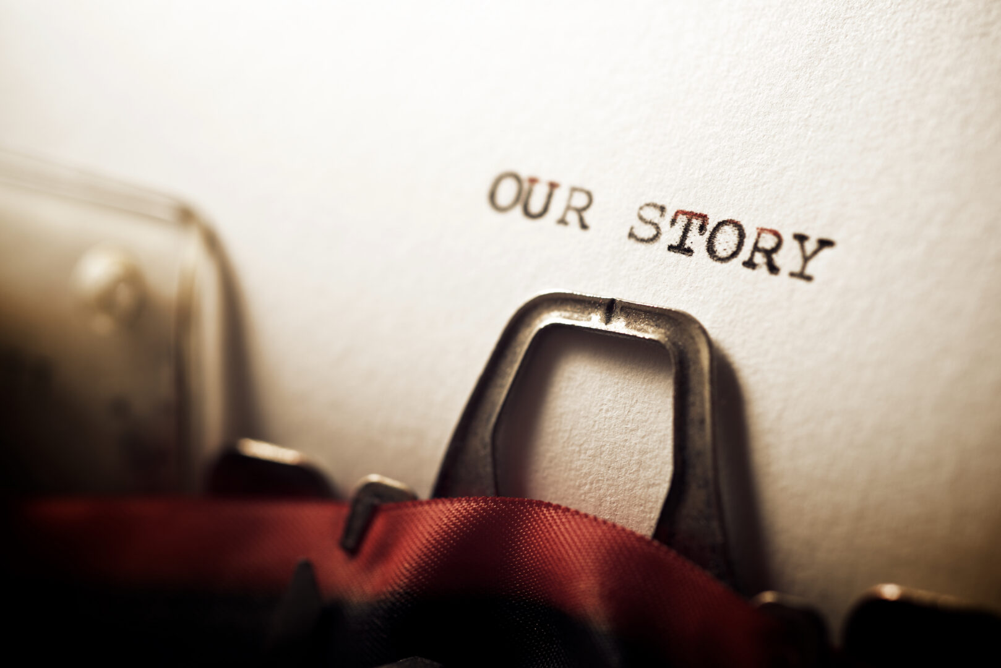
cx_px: 500
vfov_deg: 22.6
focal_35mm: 60
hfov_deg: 33.4
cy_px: 334
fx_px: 1669
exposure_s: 1/160
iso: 100
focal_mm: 60
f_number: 8
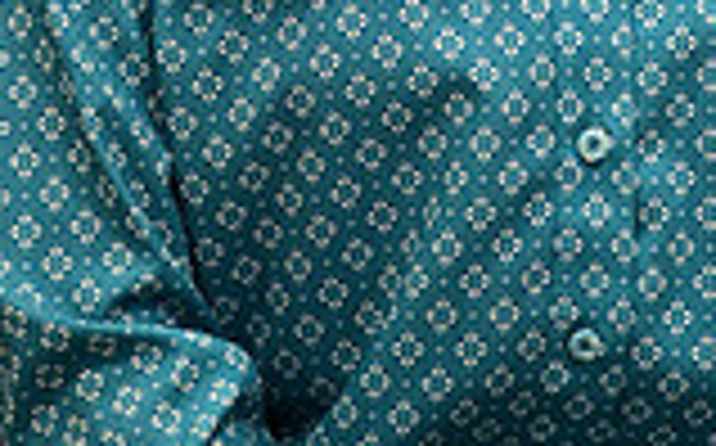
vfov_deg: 3.0
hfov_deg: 4.9
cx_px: 673
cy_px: -698
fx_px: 8401
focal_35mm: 431
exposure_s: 1/250
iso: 2500
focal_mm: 116
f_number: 4.2
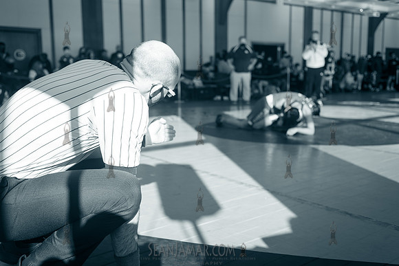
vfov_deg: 35.9
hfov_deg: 51.9
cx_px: 200
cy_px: 133
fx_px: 410
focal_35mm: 37
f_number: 3.5
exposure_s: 1/400
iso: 400
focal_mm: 35
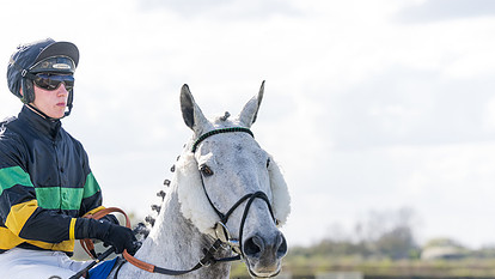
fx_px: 2468
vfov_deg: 6.4
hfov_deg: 11.5
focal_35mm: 188
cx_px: 241
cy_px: 248
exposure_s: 1/2000
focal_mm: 110
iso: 400
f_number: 4
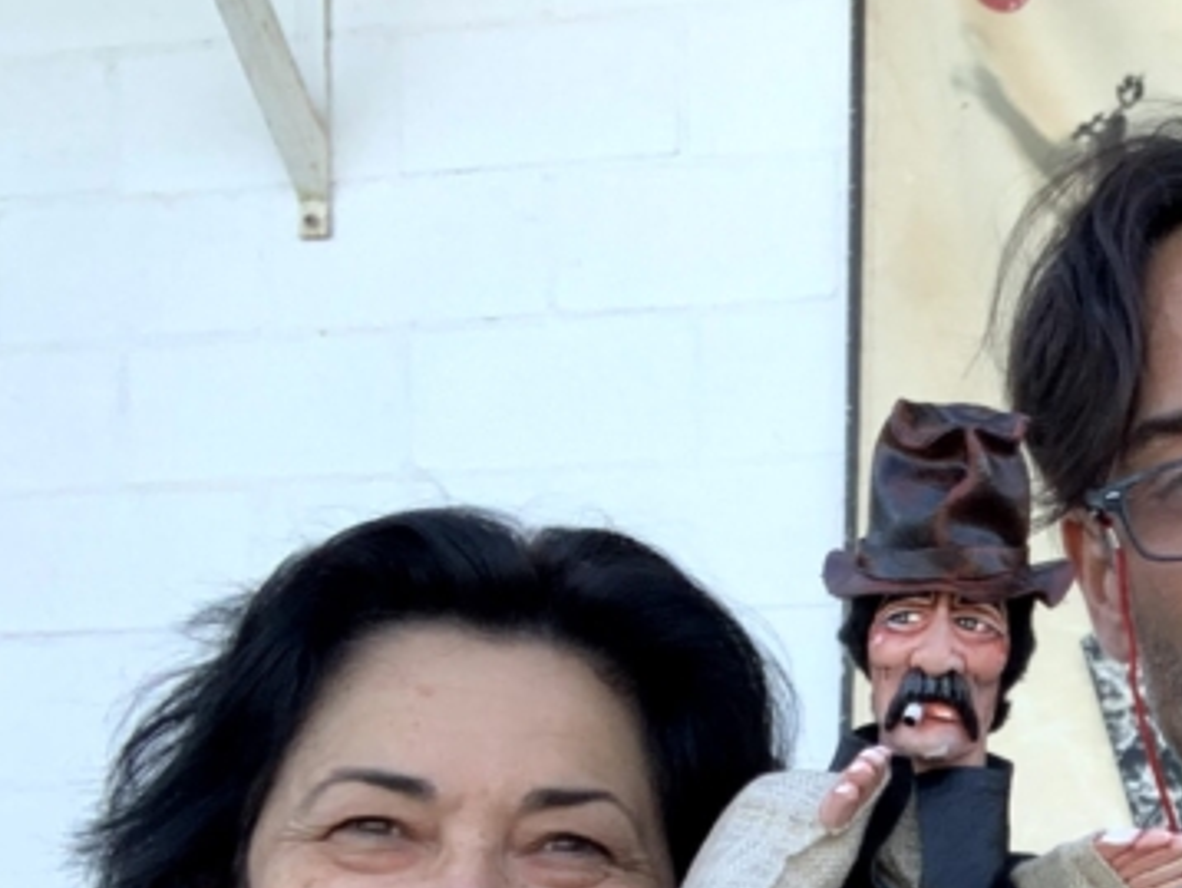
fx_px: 3144
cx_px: 1476
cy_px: 900
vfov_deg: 15.8
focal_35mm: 92
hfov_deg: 19.8
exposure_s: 1/121
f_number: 2.2
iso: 32
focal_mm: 2.87
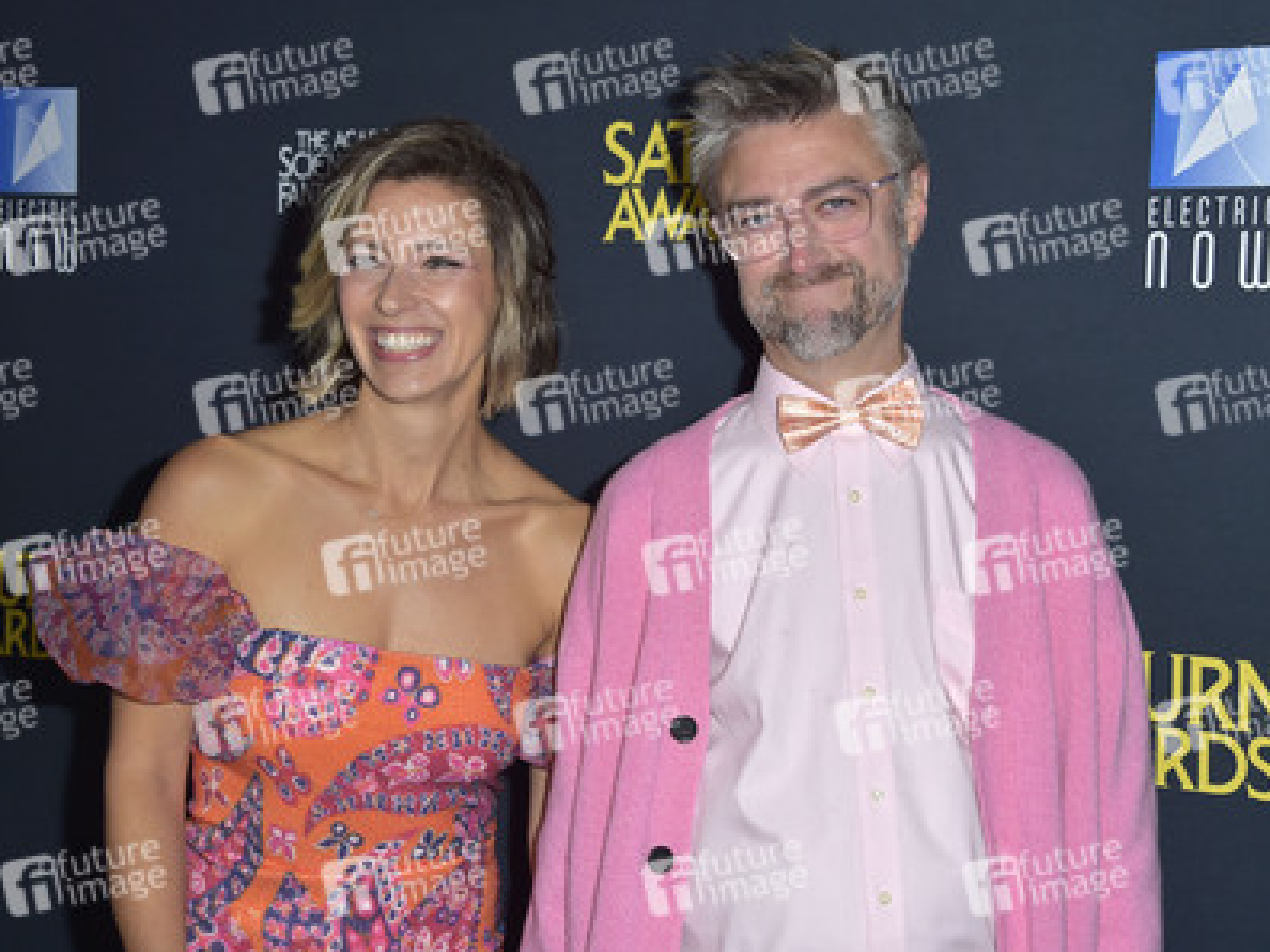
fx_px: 2605
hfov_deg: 27.4
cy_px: 478
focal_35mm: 71
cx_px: 638
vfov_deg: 20.7
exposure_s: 1/250
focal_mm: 65
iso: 250
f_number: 6.3
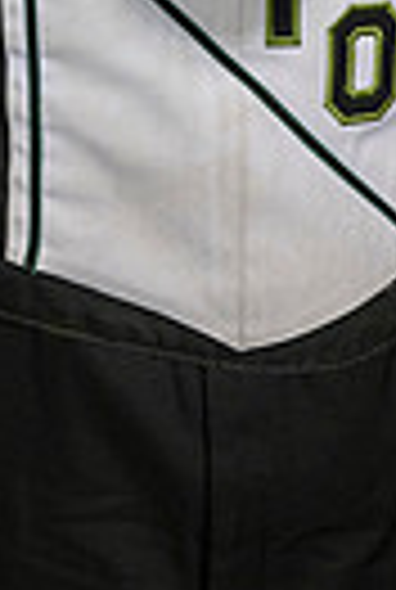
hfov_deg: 15.3
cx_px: 76
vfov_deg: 20.1
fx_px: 1461
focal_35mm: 89
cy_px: -261
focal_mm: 26
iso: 1250
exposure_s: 1/500
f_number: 3.2
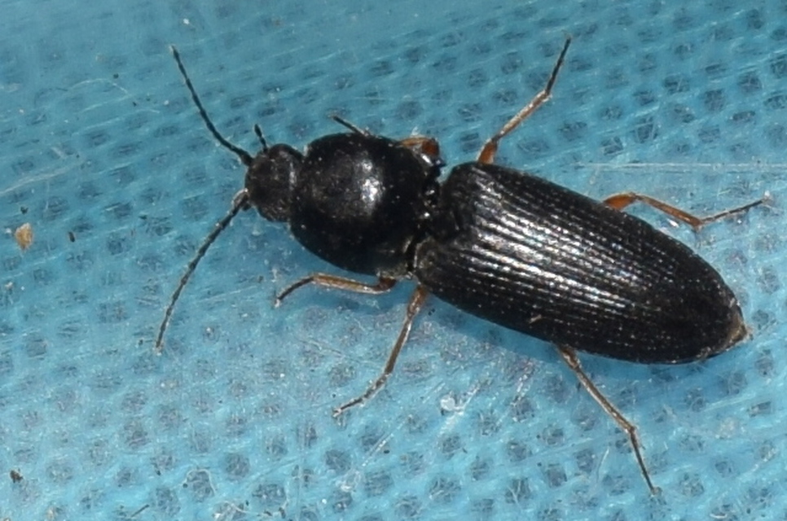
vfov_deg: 6.5
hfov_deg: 9.8
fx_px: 4582
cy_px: 260
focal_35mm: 210
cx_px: 394
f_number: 11
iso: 100
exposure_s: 1/160
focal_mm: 140
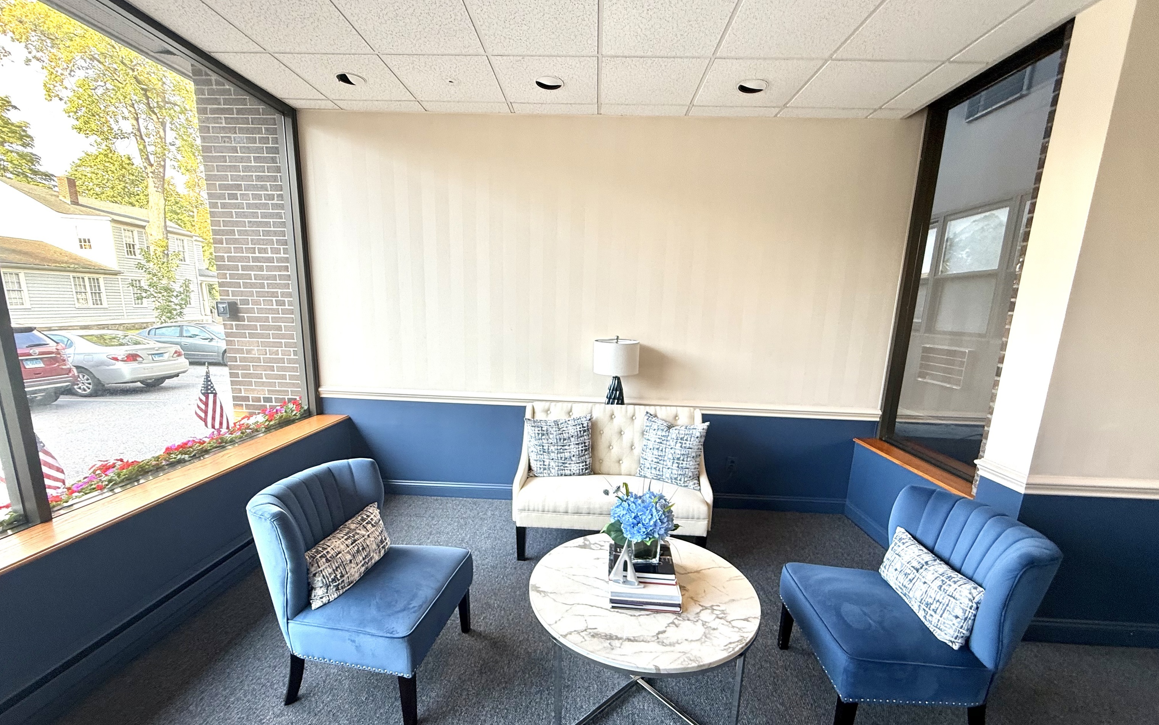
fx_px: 474
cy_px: 401
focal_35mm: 15
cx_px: 580
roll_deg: -2.3
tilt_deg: -11.8
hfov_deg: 101.5
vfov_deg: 74.6
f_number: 2.2
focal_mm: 2.22
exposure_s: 1/99
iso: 100
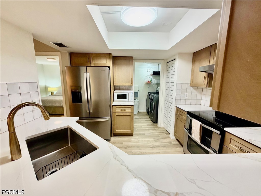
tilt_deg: -9.0
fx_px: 106
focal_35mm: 14
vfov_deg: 85.7
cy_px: 98
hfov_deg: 102.1
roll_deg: -0.5
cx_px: 130
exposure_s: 1/60
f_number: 2.2
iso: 200
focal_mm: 2.22
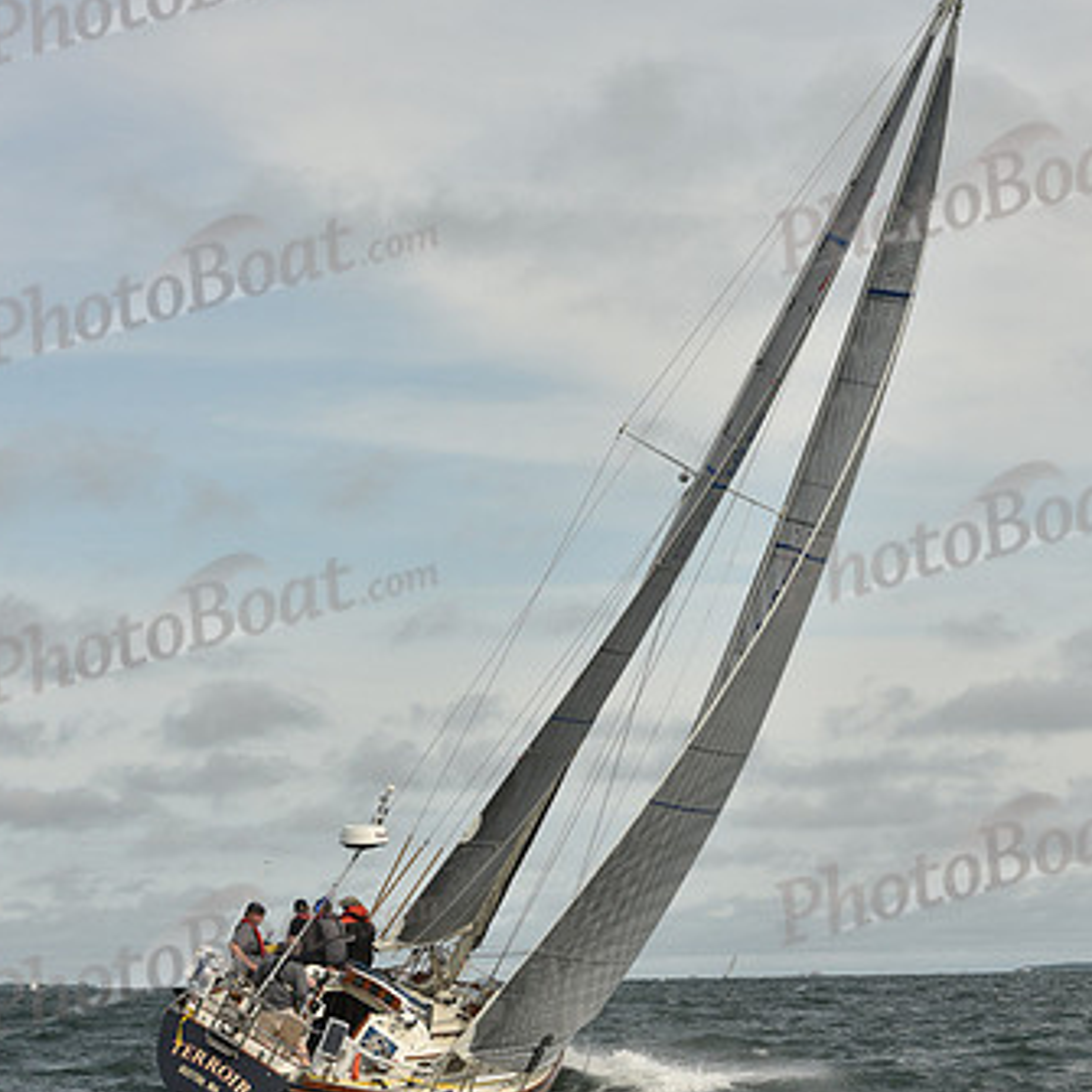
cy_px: 407
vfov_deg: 16.9
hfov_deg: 16.9
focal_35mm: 103
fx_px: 3676
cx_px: 608
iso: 320
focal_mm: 70
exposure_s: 1/1250
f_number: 9
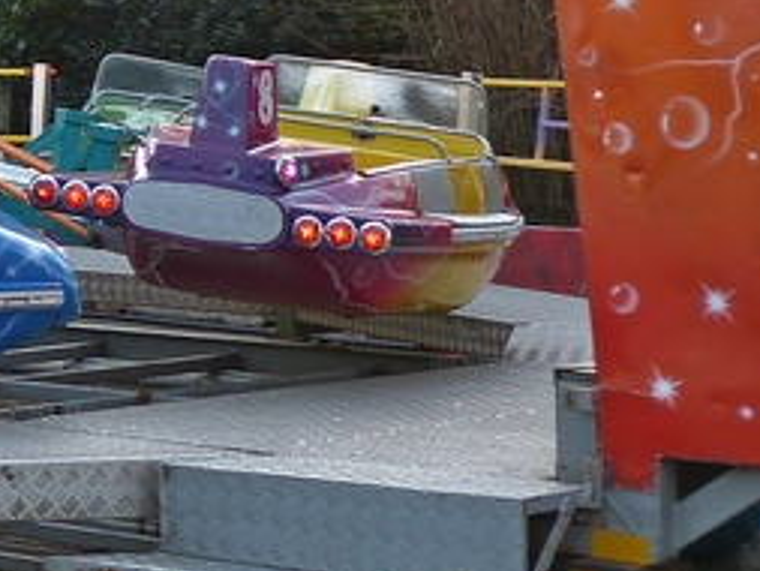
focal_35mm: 150
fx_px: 3295
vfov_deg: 9.7
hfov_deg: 12.0
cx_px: -670
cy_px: -132
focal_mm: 6.7
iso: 100
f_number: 3.1
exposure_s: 1/200
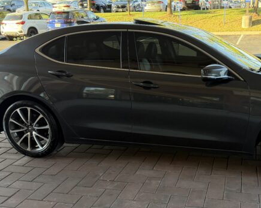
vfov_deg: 34.7
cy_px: 129
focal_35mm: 43
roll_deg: +1.0
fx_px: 332
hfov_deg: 42.1
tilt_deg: -18.2
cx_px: 181
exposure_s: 1/224
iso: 160
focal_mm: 6.76
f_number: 1.78
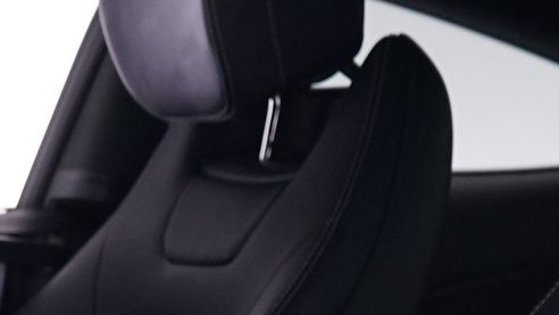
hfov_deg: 14.2
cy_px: 911
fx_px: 2209
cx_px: -7
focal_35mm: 149
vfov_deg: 7.3
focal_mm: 28
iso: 1250
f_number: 4.5
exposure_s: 1/5
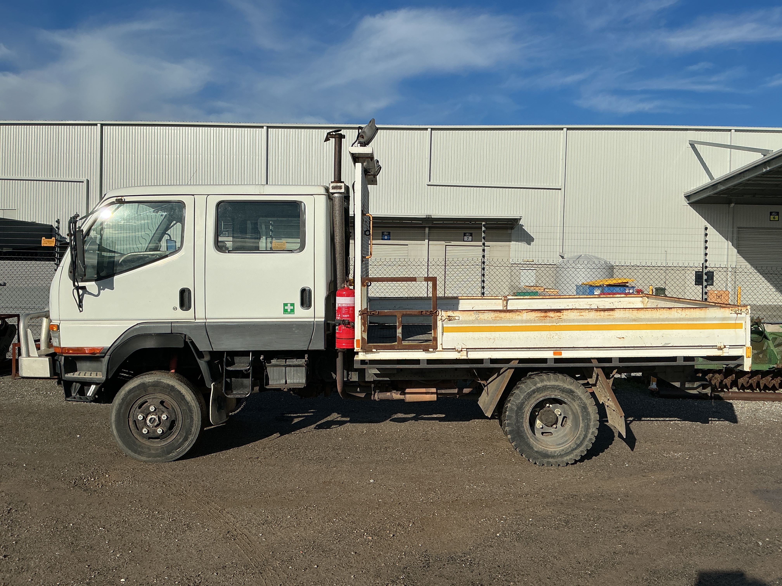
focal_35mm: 29
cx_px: 391
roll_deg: -3.0
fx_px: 655
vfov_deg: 48.2
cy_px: 293
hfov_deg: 61.7
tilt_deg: -1.0
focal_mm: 3
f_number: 1.8
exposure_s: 1/4785
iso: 25
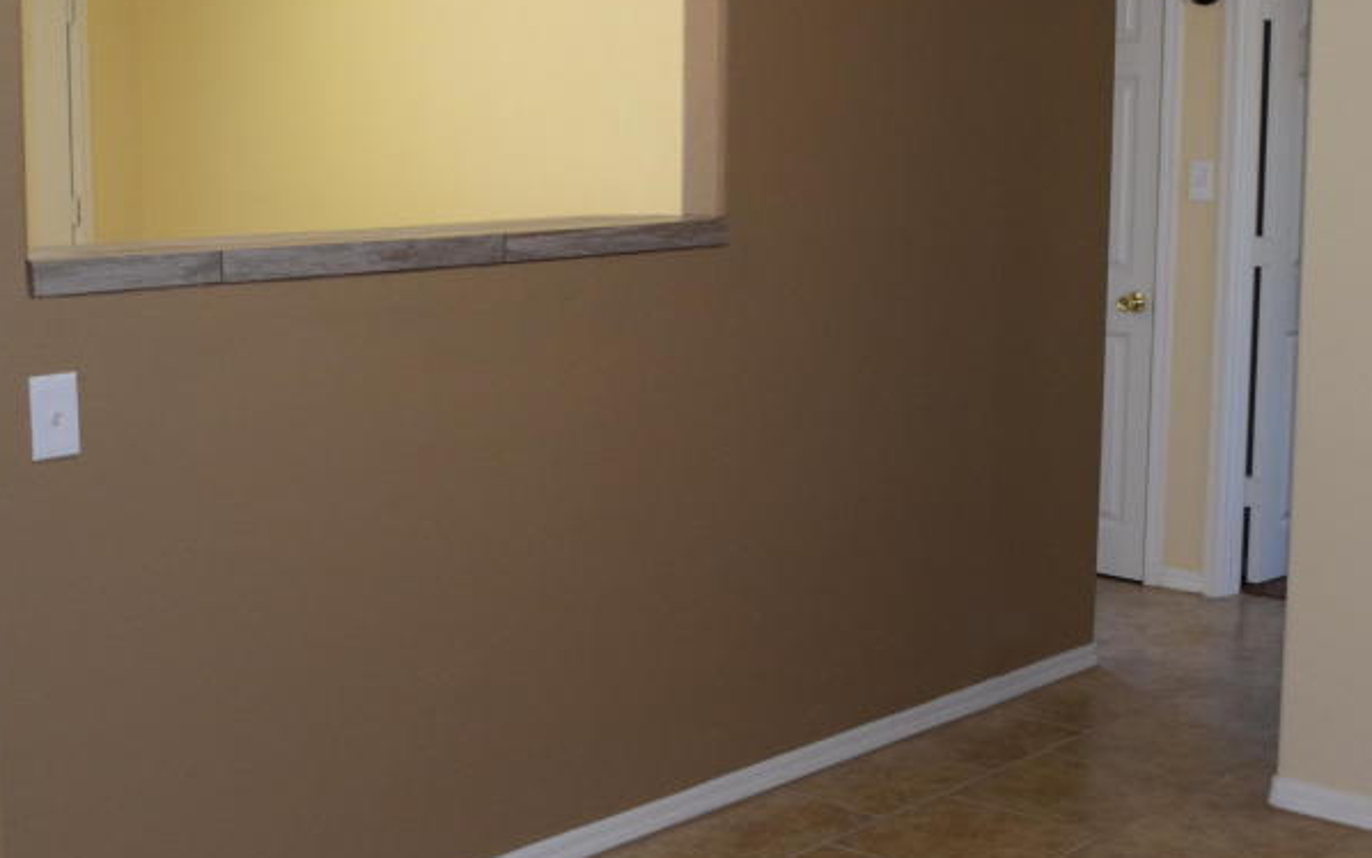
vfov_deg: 24.4
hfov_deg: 38.1
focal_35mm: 53
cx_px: 785
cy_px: 411
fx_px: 1982
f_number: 4.5
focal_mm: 18
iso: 800
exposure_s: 1/80
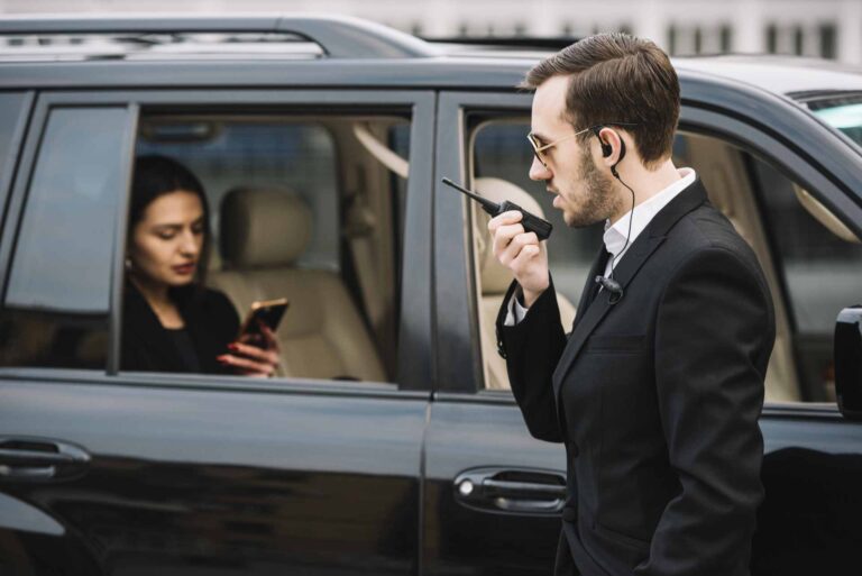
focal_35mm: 122
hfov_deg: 16.8
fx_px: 2923
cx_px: 431
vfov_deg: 11.3
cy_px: 288
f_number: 3.5
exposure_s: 1/160
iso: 500
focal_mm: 122
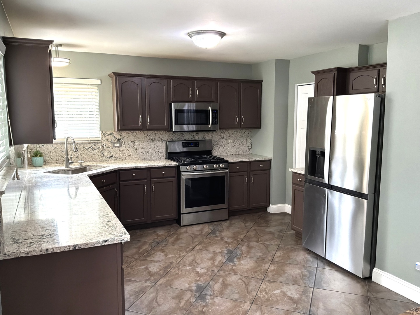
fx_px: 340
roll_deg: +0.5
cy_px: 158
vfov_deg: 49.7
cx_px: 210
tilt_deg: -6.5
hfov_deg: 63.4
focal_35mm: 28
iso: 100
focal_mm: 3
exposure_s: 1/60
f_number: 1.8
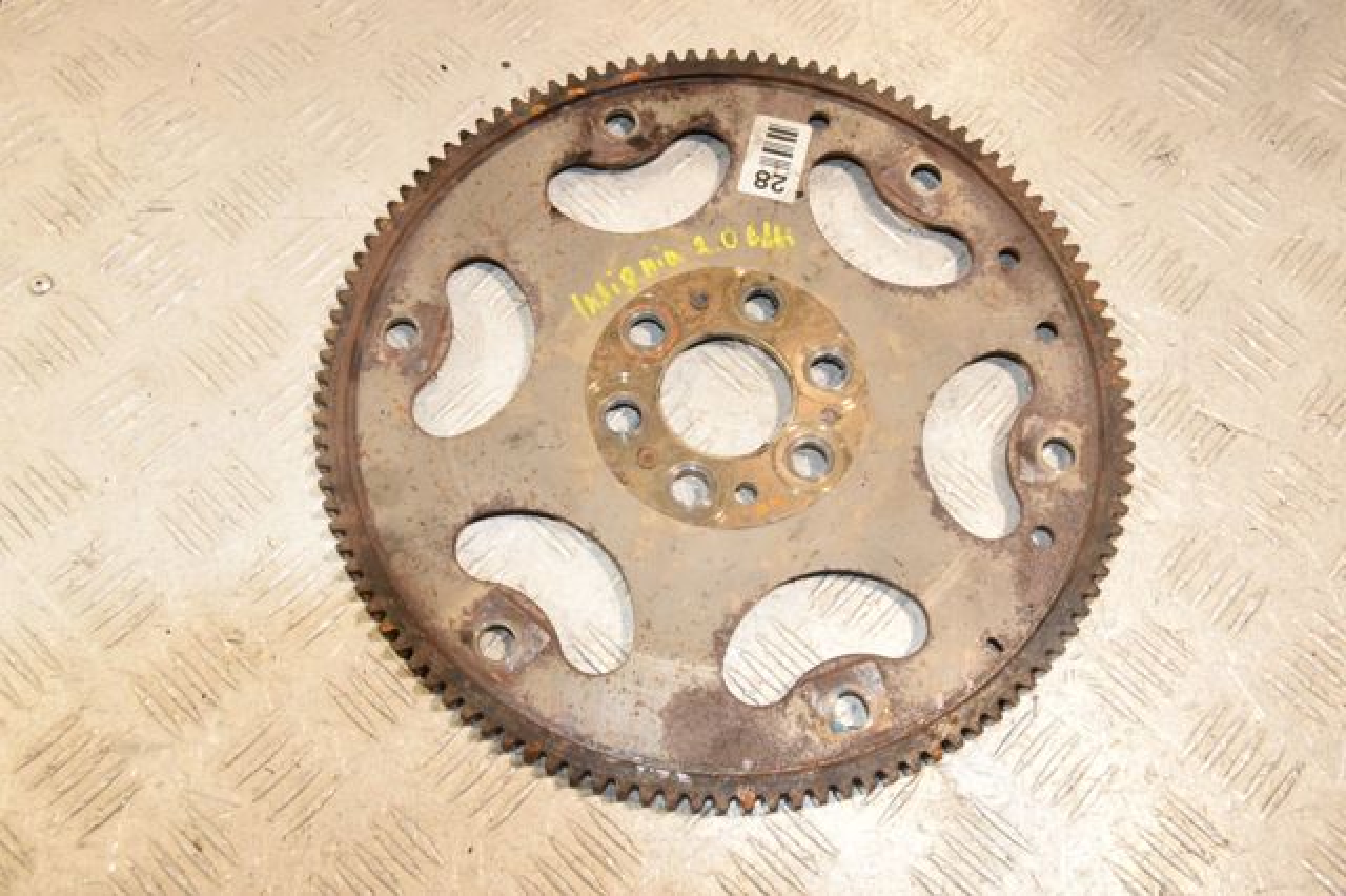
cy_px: 448
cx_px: 673
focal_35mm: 38
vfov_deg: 35.5
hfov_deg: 51.3
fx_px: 1401
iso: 1600
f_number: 11
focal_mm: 25
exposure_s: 1/160
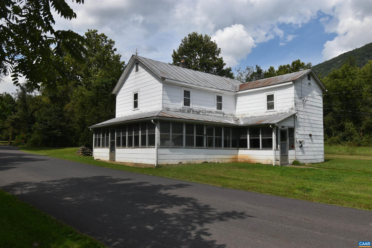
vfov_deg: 47.9
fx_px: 279
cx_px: 186
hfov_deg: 67.4
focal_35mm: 27
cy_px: 124
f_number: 10
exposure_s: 1/400
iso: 100
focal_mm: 18
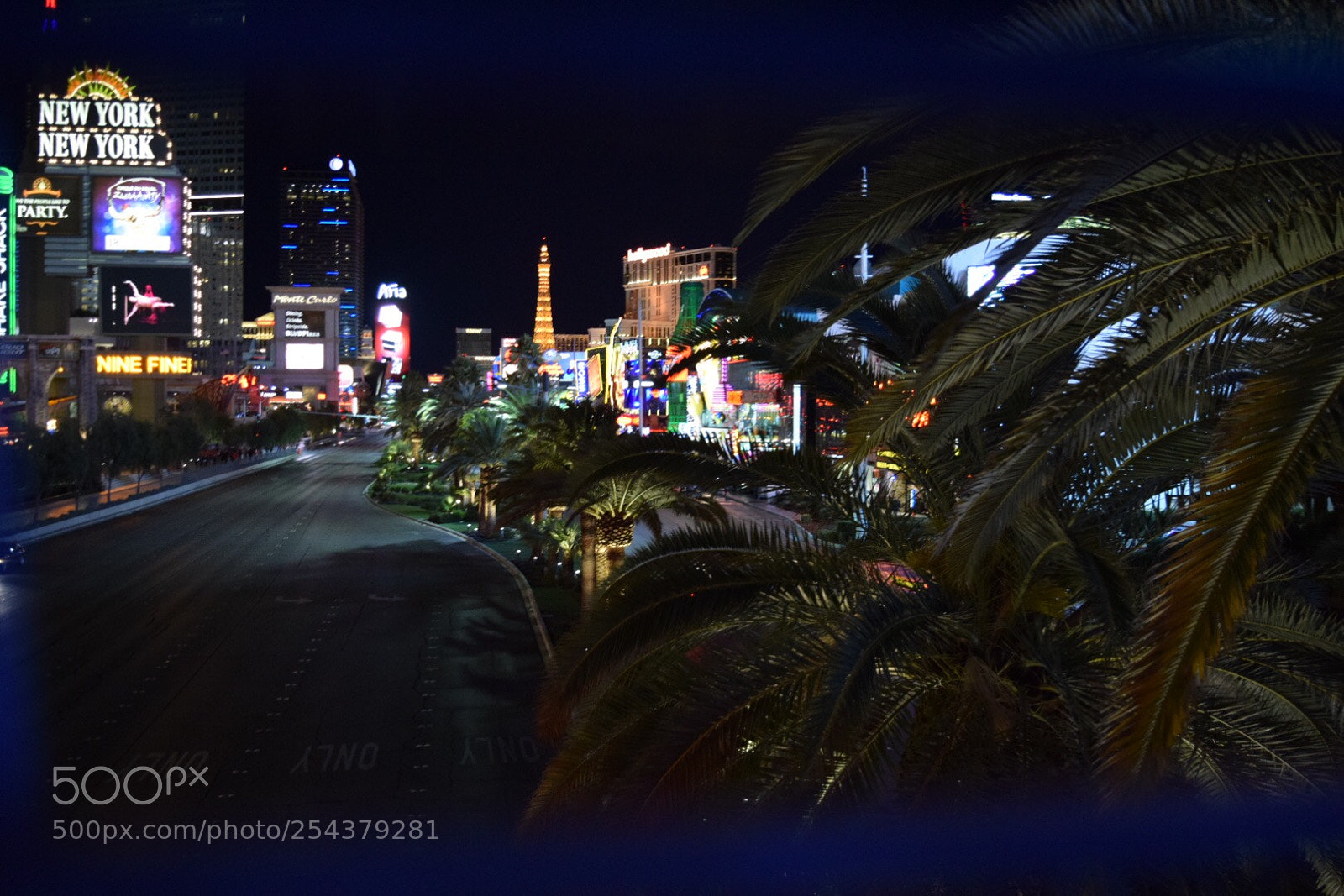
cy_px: 448
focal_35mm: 34
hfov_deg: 55.1
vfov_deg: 38.4
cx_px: 672
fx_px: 1288
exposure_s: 1/25
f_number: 3.8
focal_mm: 23
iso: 1600
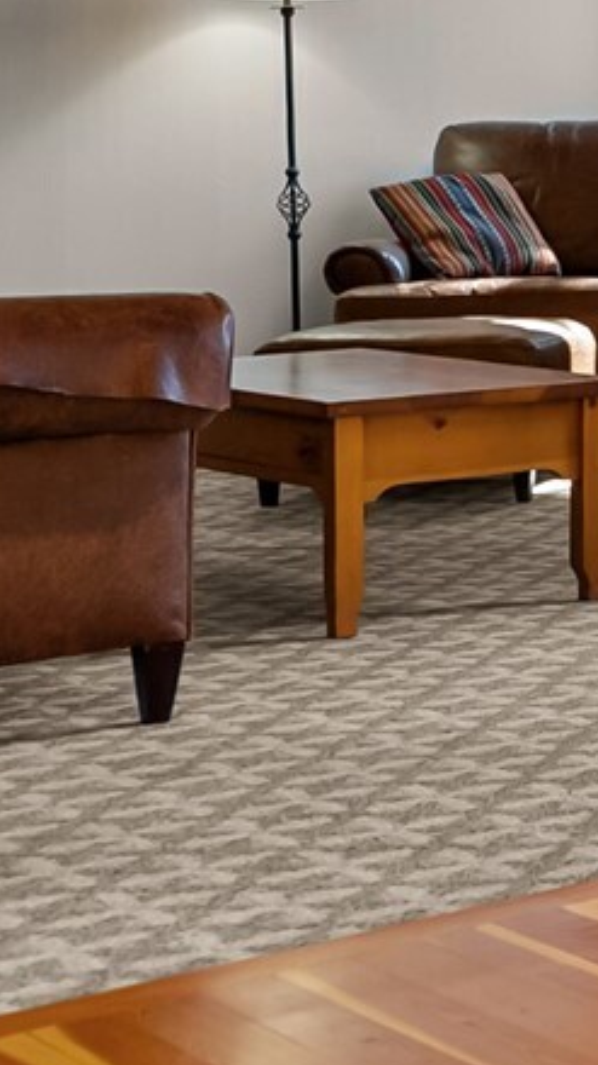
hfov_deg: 10.1
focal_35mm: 97
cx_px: 1643
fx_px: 2739
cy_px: 167
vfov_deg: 21.6
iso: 400
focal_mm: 24
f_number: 2.8
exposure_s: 1/125
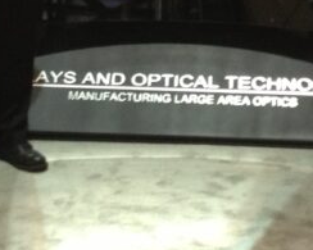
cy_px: -136
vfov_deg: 11.0
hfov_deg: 14.3
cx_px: 172
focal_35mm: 135
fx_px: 1250
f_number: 2.4
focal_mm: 4.13
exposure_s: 1/20
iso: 200
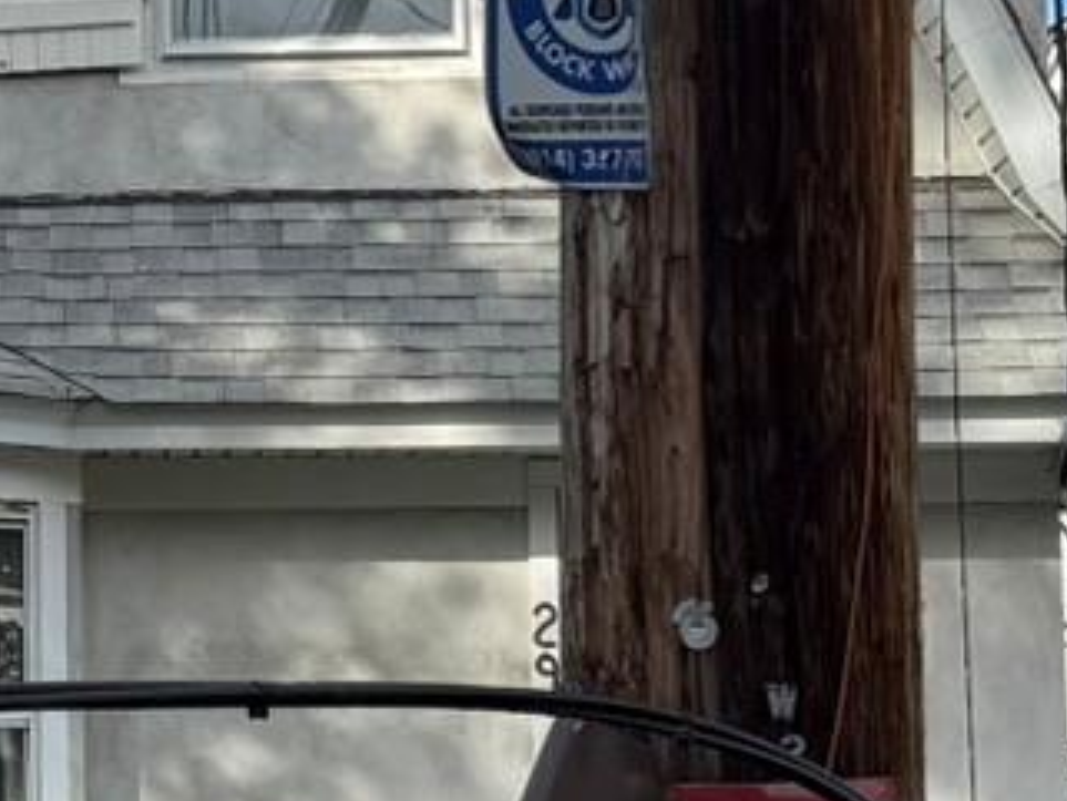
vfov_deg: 9.7
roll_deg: -0.6
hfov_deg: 12.6
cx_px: -216
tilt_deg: +4.8
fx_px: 4718
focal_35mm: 153
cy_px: 362
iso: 80
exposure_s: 1/2703
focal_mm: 6.76
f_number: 1.78
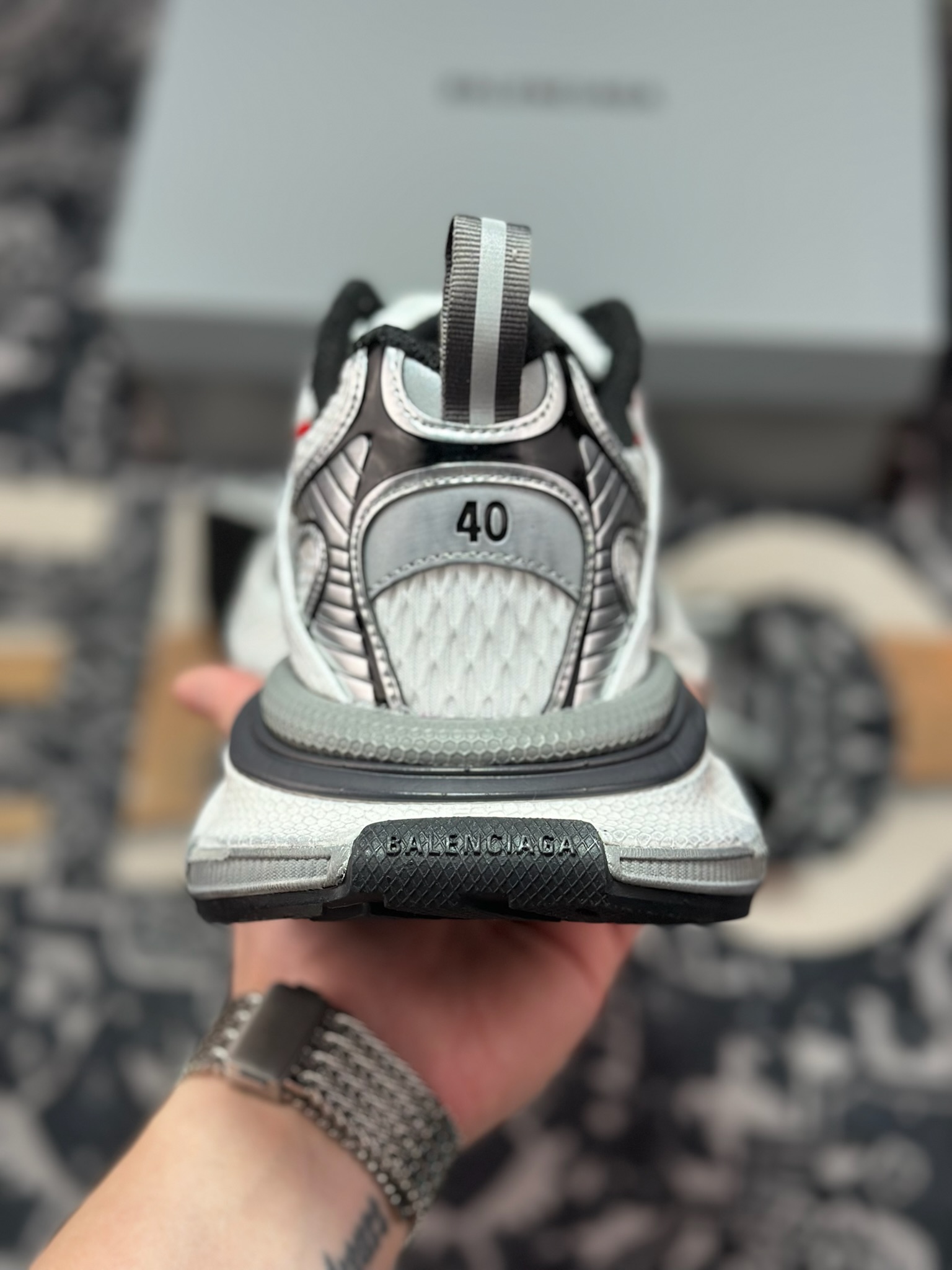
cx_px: 476
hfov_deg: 30.3
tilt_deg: -63.6
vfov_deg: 39.7
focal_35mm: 48
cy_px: 635
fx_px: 1760
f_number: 1.78
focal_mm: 6.86
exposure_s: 1/724
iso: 80
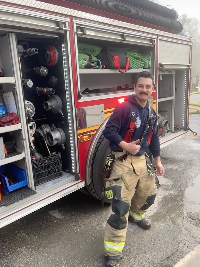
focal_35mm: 26
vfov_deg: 67.3
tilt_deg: -11.7
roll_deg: +1.4
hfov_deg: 53.1
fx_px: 200
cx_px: 100
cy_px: 134
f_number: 1.6
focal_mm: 5.1
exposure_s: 1/151
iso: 32
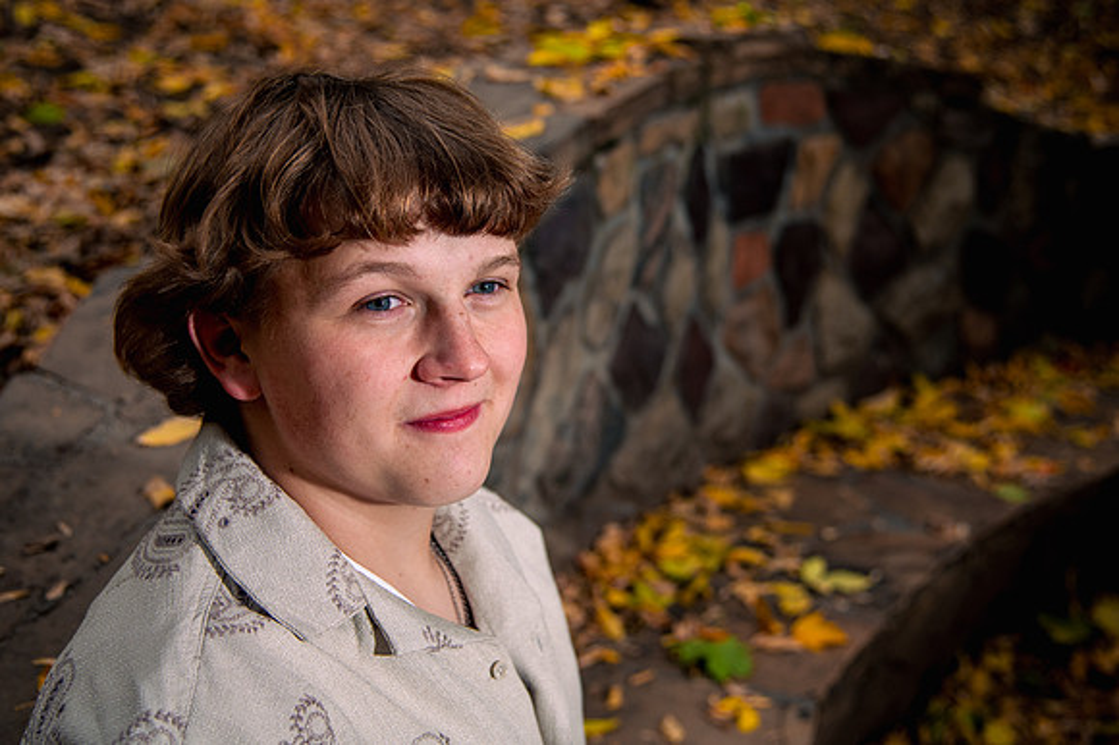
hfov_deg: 38.5
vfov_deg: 26.2
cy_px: 328
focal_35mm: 52
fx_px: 1601
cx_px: 560
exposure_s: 1/160
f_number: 4
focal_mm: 46
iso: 640
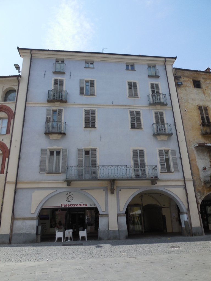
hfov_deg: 54.9
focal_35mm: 25
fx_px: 203
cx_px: 106
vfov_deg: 69.4
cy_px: 140
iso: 125
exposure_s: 1/1600
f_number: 3.1
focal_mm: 4.5
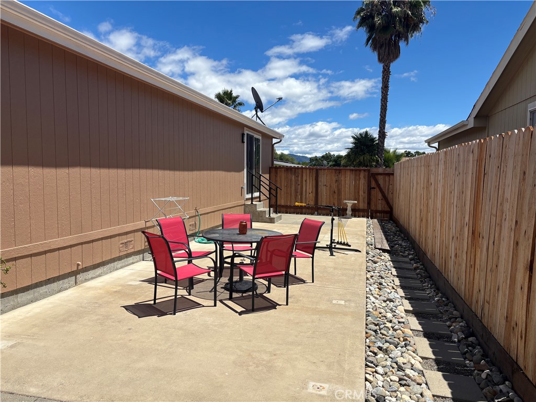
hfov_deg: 67.3
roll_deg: -0.7
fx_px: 403
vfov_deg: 53.1
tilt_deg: -3.7
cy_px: 201
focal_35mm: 26
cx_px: 268
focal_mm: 5.96
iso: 50
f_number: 1.6
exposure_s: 1/4630
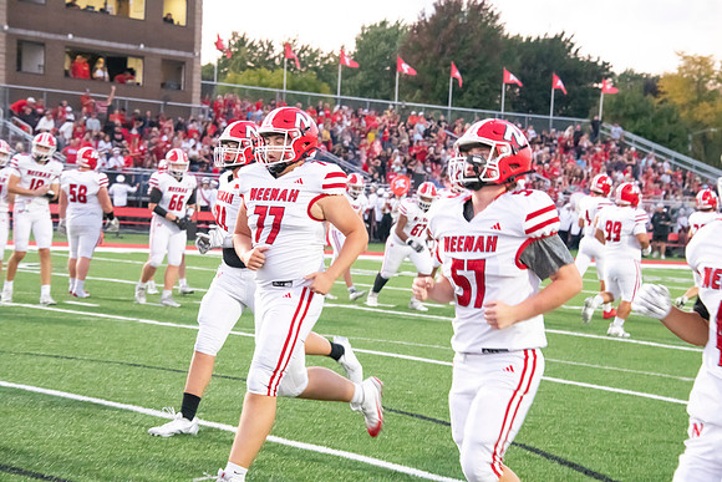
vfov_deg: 13.7
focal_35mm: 100
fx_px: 2006
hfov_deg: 20.4
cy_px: 241
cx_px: 361
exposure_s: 1/320
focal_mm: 100
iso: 10000
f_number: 7.1
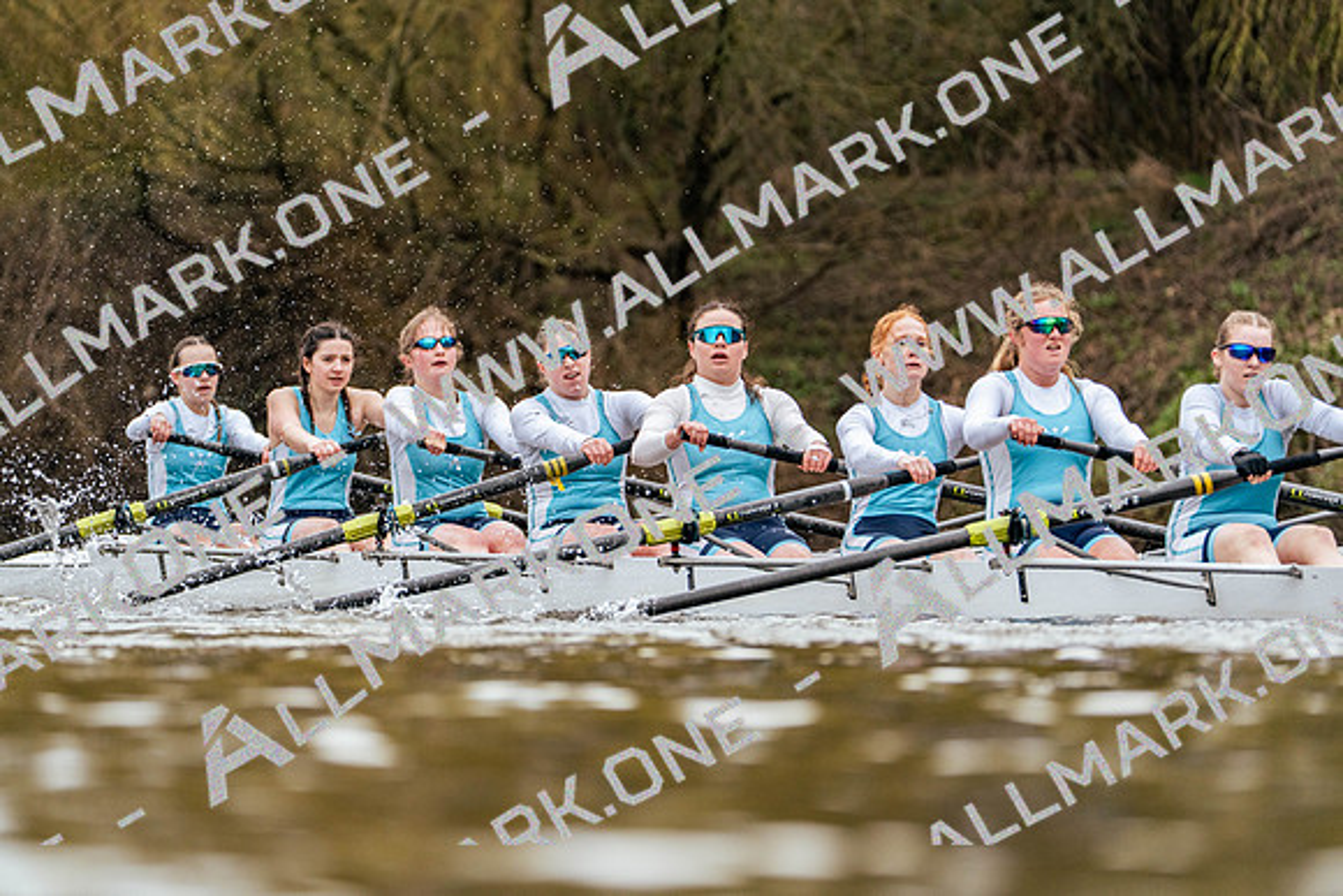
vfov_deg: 3.5
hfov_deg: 5.2
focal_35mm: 394
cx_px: 672
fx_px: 14701
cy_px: 448
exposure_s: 1/2000
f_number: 6.3
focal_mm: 394
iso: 2000
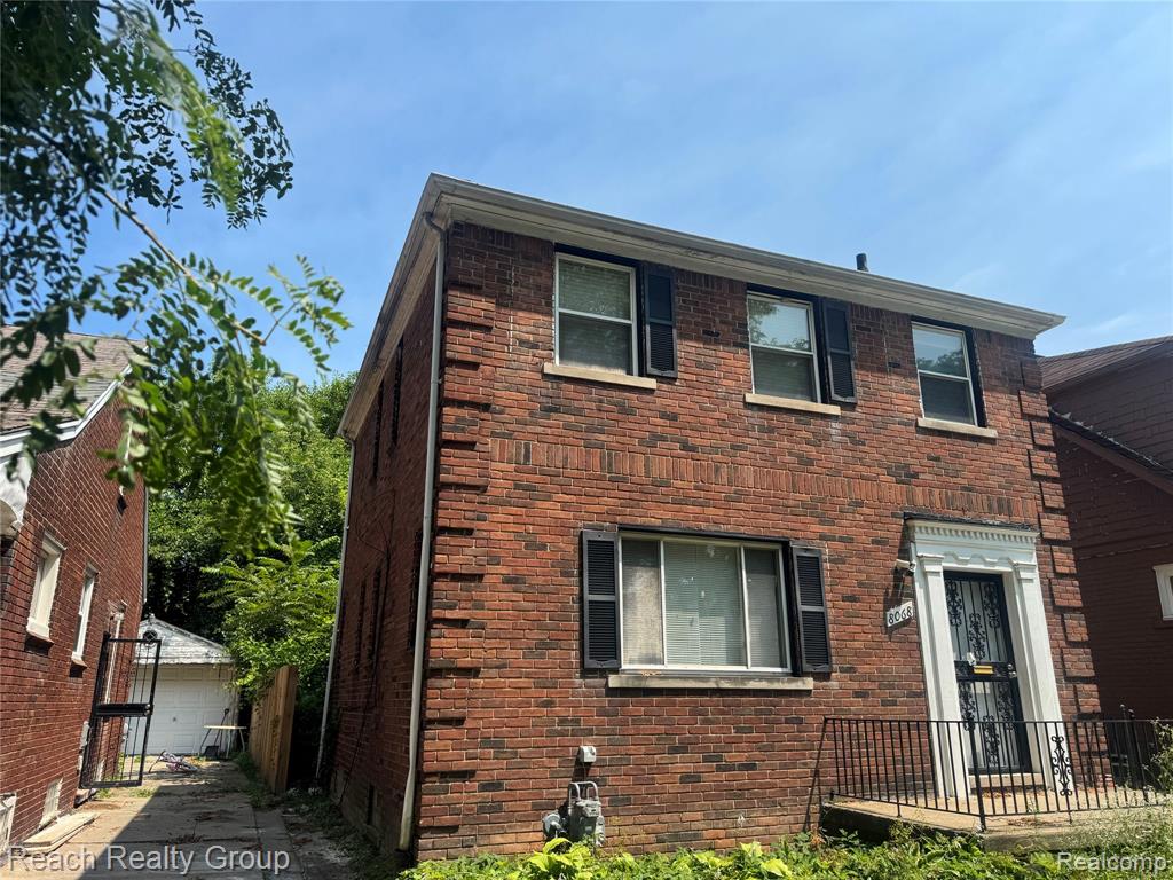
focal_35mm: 24
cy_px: 440
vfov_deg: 56.8
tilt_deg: +16.7
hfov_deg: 71.6
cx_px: 586
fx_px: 813
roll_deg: +0.0
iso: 80
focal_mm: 6.76
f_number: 1.78
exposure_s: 1/3597
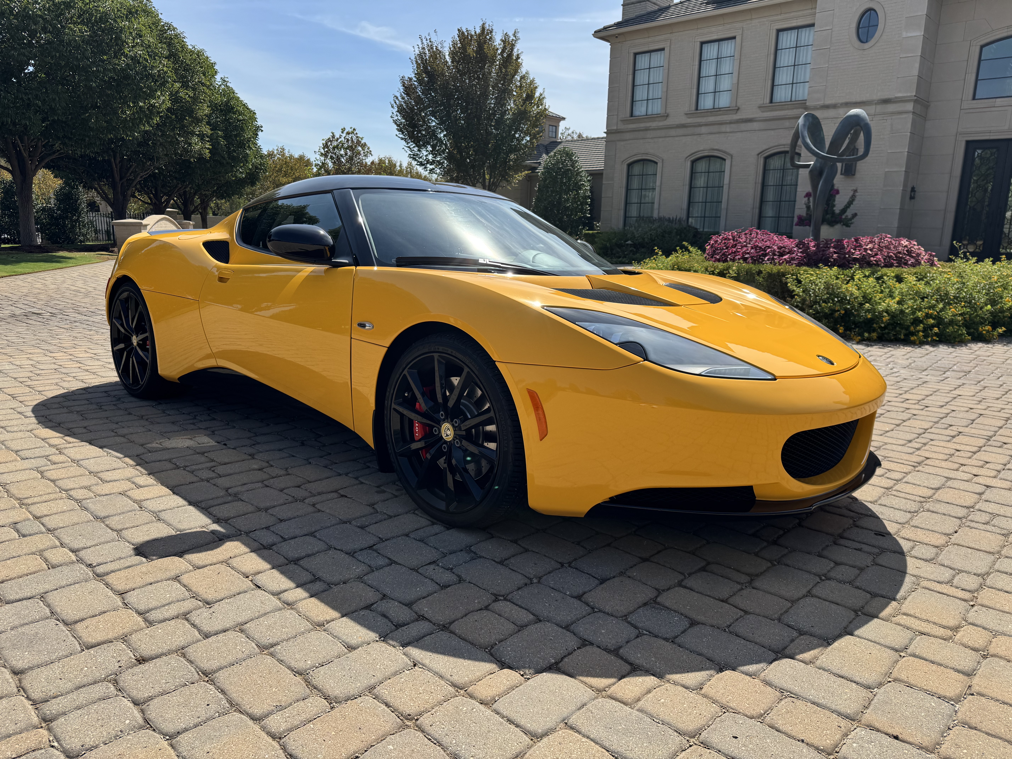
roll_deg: -1.5
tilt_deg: -12.1
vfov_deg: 56.8
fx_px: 702
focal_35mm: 24
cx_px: 506
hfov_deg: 71.6
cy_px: 380
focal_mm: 6.76
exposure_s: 1/4608
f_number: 1.78
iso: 80
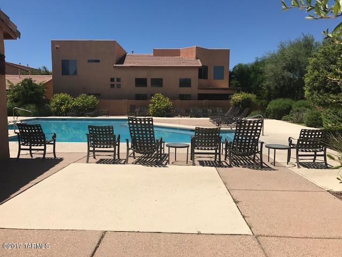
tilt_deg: -6.8
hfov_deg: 63.4
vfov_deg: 49.7
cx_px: 171
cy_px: 128
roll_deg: -0.7
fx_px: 277
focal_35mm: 28
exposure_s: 1/5051
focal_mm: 3.99
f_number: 1.8
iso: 20
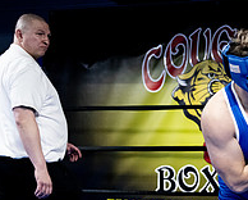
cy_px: 157
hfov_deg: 16.3
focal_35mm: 112
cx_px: 314
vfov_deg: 13.7
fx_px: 824
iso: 10000
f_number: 2.8
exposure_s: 1/1000
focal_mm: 40
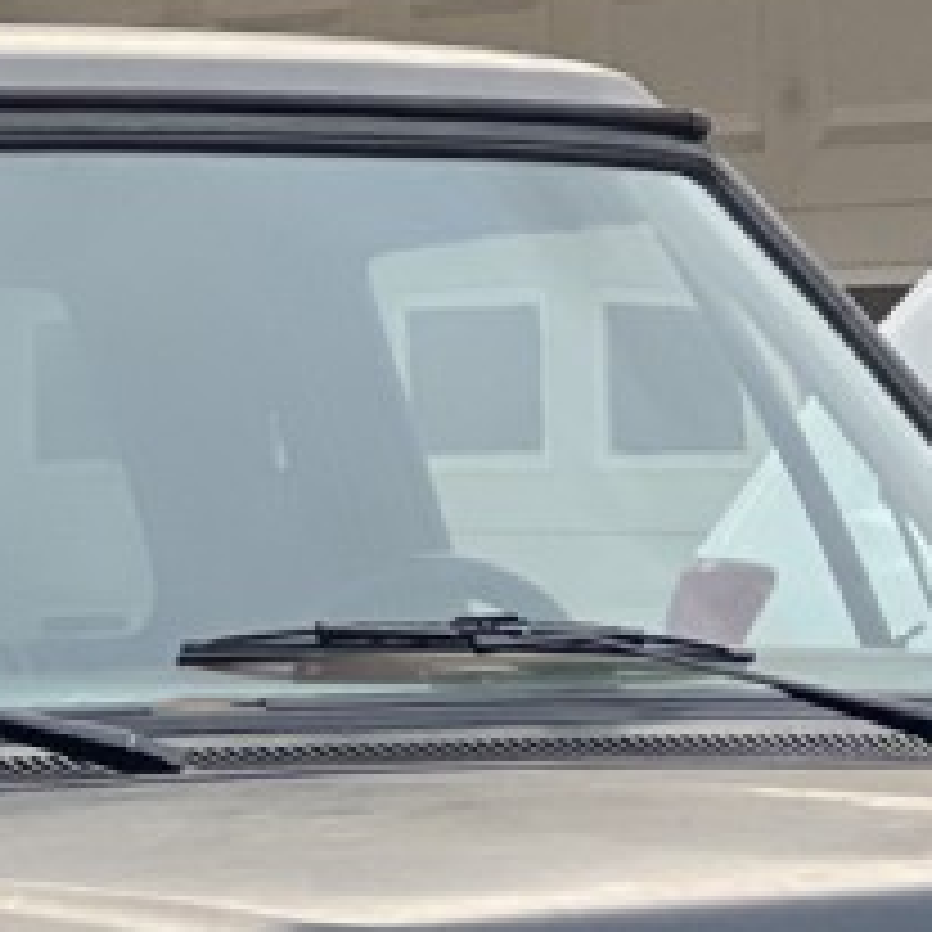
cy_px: 1094
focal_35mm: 395
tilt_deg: -1.5
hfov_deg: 4.4
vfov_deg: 4.4
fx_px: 12032
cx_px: -23
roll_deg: +0.3
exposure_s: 1/69
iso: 250
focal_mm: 9
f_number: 2.8
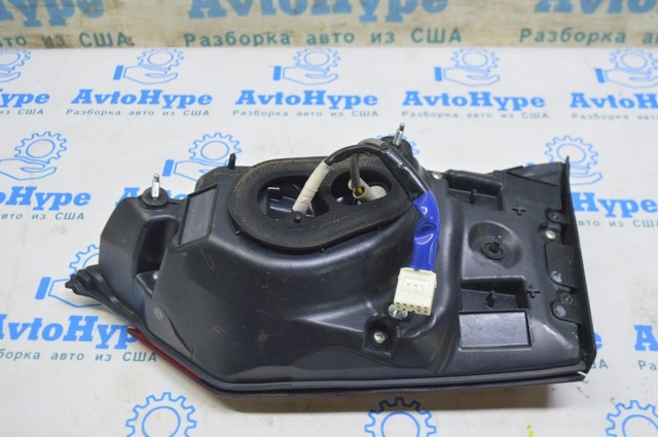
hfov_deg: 46.5
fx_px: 767
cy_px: 218
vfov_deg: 31.8
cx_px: 329
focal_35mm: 42
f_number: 5.6
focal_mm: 28
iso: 400
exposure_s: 1/20
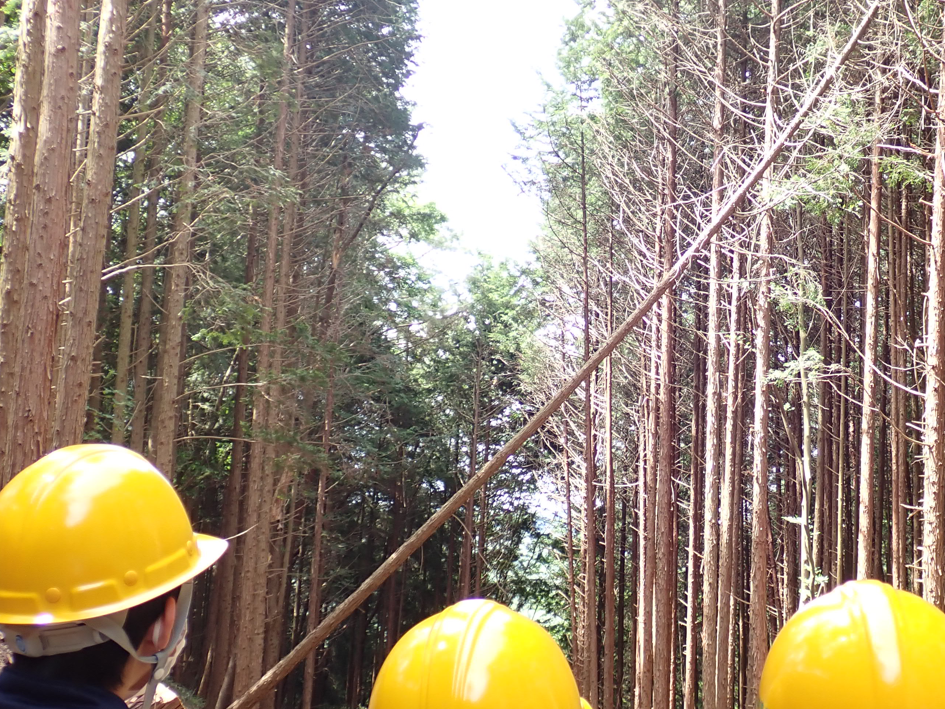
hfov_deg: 32.1
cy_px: 400
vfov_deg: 24.8
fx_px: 1611
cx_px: 706
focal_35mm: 59
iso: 100
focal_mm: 6.83
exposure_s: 1/80
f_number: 2.7
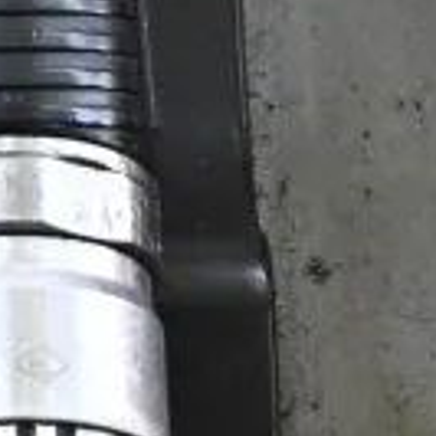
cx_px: -98
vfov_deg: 6.2
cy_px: -293
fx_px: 3933
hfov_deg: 6.3
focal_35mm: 276
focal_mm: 24
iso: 3200
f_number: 5.6
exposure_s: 1/800
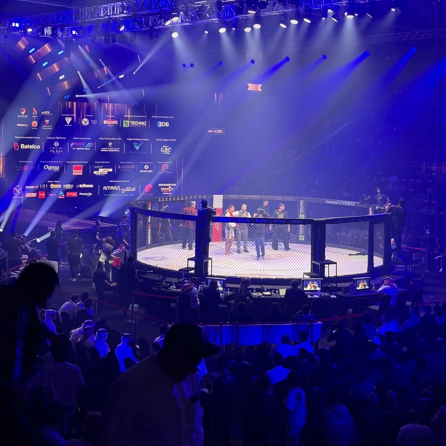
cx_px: 224
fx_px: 831
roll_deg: -2.3
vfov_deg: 29.9
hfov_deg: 30.0
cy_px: 152
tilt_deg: -1.7
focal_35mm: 57
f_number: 1.78
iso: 100
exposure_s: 1/60
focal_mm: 6.76
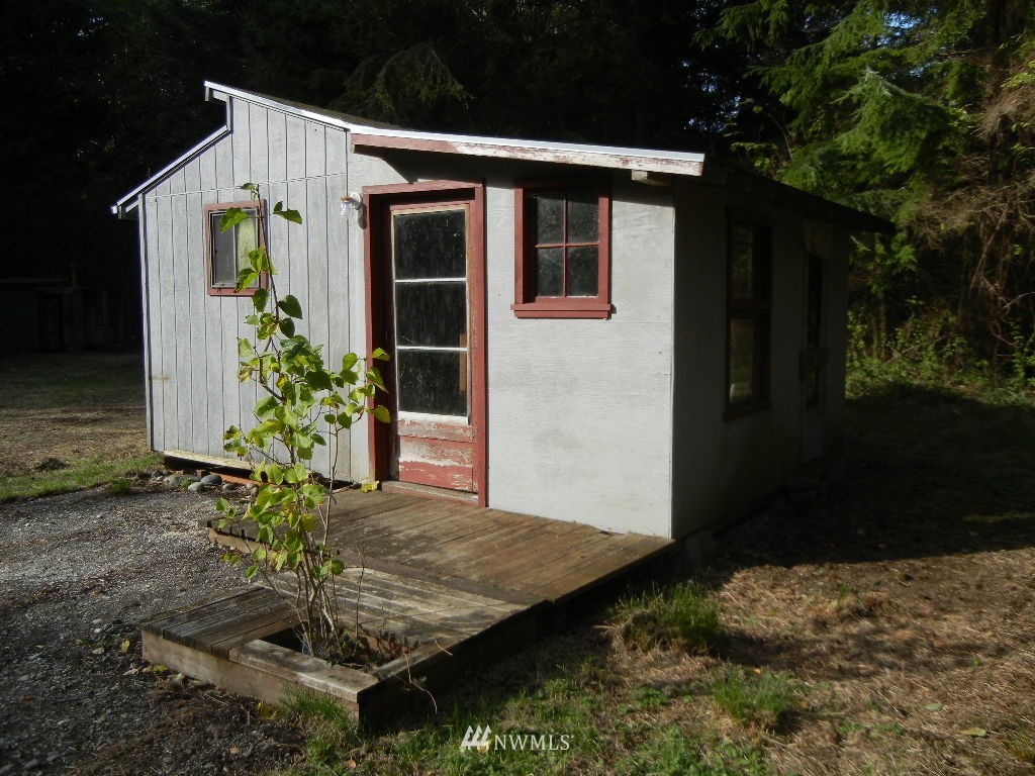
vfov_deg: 46.8
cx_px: 518
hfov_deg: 60.0
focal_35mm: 30
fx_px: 897
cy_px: 388
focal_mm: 5.4
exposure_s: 1/698
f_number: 3.5
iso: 160
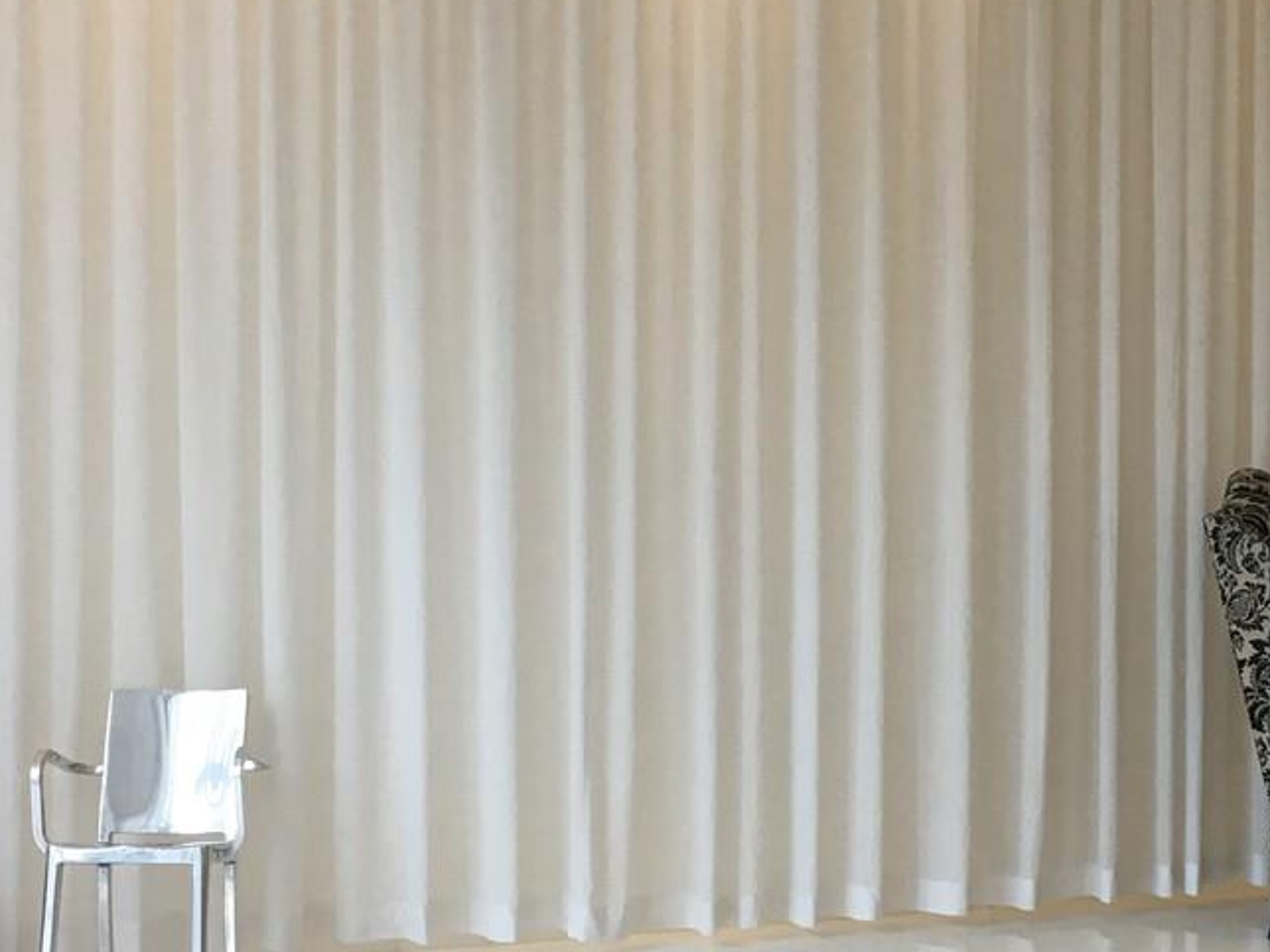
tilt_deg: -1.2
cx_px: 931
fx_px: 2642
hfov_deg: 26.7
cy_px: 558
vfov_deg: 20.4
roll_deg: -0.7
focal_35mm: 72
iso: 32
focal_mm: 4.15
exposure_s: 1/40
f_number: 2.2
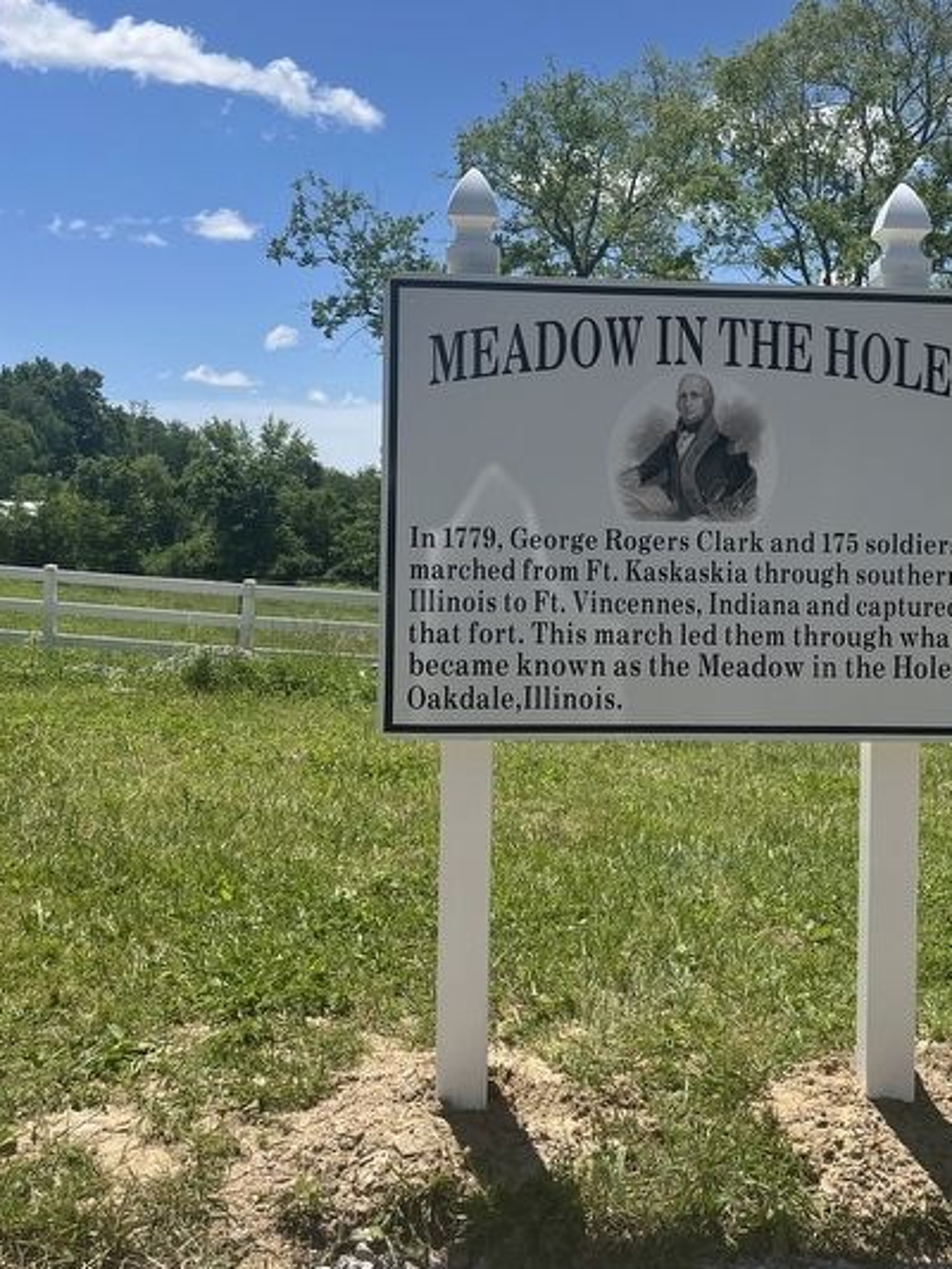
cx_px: 666
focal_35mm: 39
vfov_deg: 47.7
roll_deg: -0.9
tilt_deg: -0.5
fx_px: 1430
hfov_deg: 36.3
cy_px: 552
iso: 50
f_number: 1.6
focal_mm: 5.1
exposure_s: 1/4149
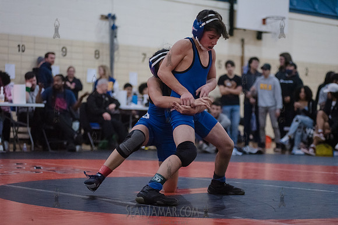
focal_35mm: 86
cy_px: 112
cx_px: 169
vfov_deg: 15.9
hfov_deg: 23.6
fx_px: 808
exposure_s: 1/400
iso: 8000
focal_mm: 86
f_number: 3.2
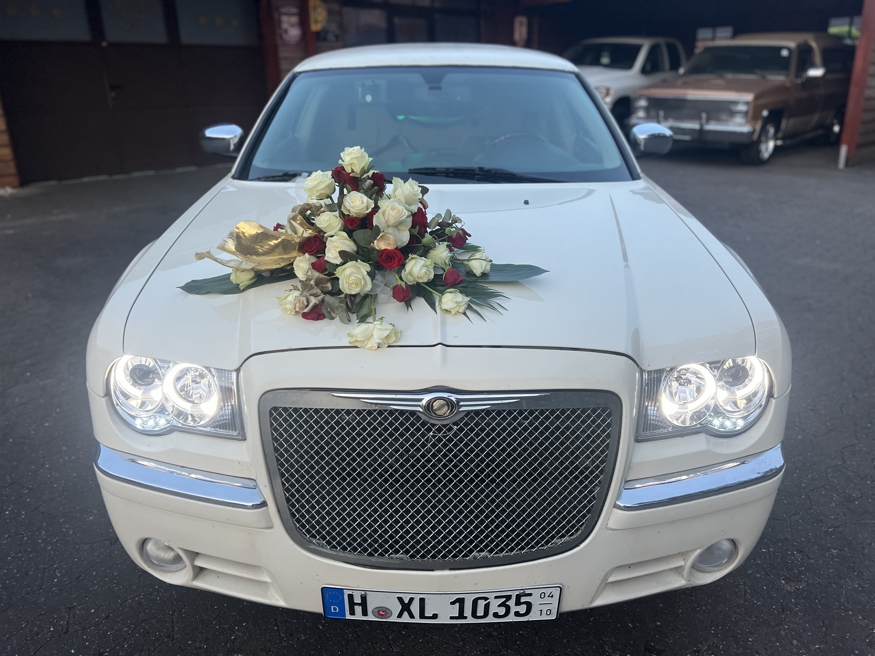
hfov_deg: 67.3
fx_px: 657
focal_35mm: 26
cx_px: 438
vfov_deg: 53.1
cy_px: 328
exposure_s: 1/90
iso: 125
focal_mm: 5.7
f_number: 1.5
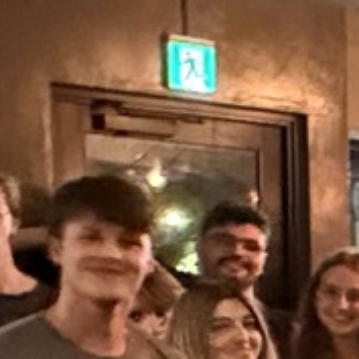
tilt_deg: -2.1
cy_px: 387
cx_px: 817
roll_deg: -2.8
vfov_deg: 15.2
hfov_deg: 12.7
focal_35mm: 112
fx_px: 1314
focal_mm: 2.22
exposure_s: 1/25
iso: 1250
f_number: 2.2
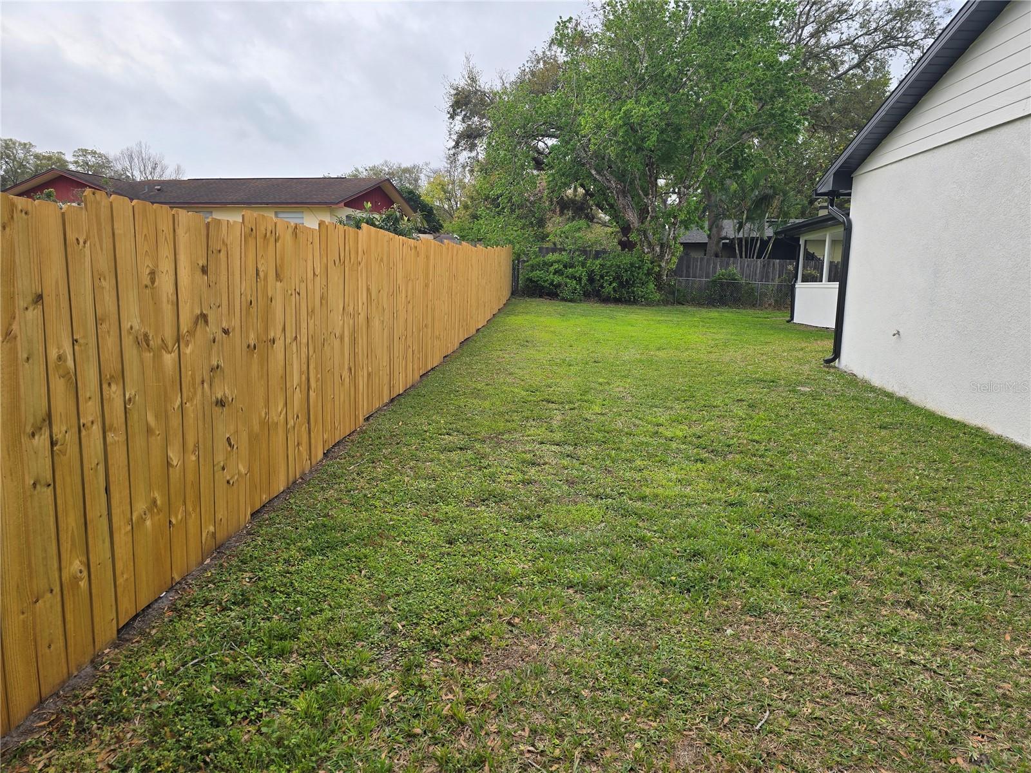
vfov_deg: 58.9
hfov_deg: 73.9
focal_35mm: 23
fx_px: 685
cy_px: 386
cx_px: 516
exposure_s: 1/512
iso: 12
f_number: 1.7
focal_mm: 6.3
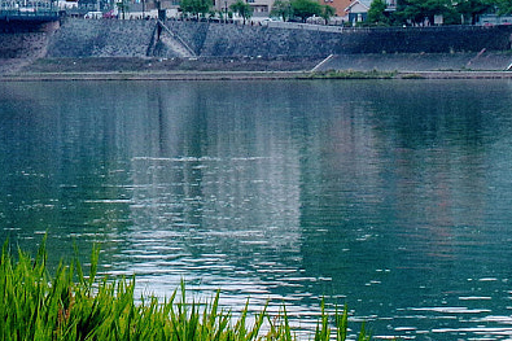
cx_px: 34
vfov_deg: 8.0
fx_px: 2417
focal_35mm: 170
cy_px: -114
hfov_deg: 12.0
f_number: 8
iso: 400
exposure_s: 1/60
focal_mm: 28
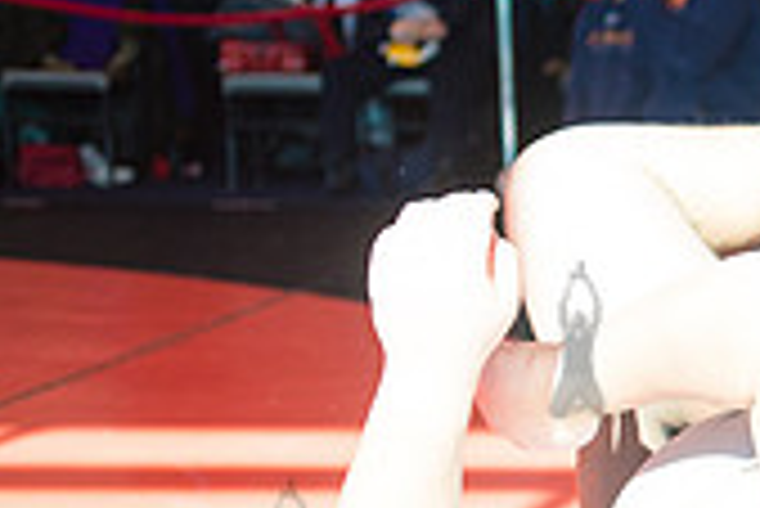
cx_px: 1156
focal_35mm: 120
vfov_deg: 11.3
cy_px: 555
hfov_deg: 15.6
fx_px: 2535
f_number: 3.2
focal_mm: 35
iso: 400
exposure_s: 1/400
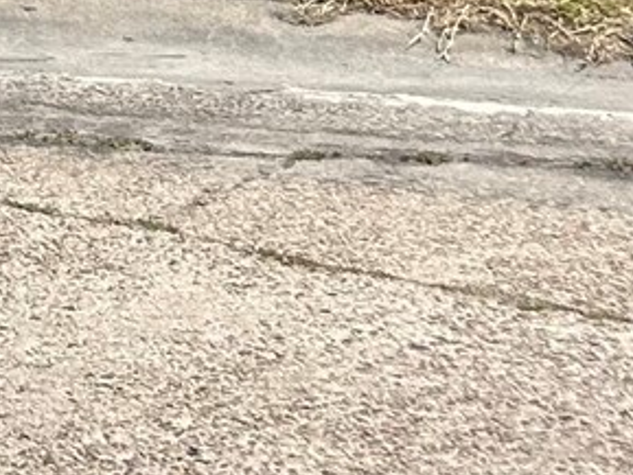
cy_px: -525
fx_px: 3366
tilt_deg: -0.7
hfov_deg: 9.3
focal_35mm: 184
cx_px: -1008
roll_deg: +3.3
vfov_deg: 7.7
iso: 50
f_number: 1.5
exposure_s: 1/3831
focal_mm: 5.7
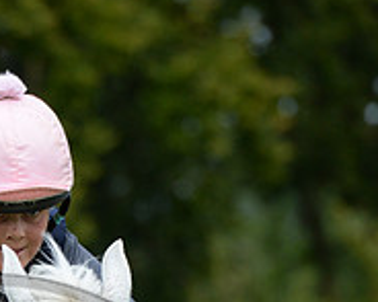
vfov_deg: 1.3
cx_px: -12
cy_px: 503
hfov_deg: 1.6
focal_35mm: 1185
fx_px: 13250
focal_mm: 400
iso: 1000
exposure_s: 1/1000
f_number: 8
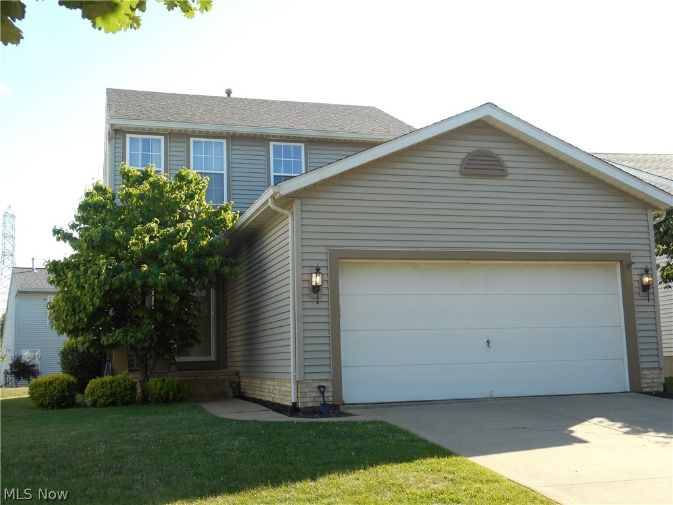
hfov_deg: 42.9
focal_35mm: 44
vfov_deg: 32.9
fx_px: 855
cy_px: 252
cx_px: 336
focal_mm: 7.9
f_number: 4.7
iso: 80
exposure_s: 1/125
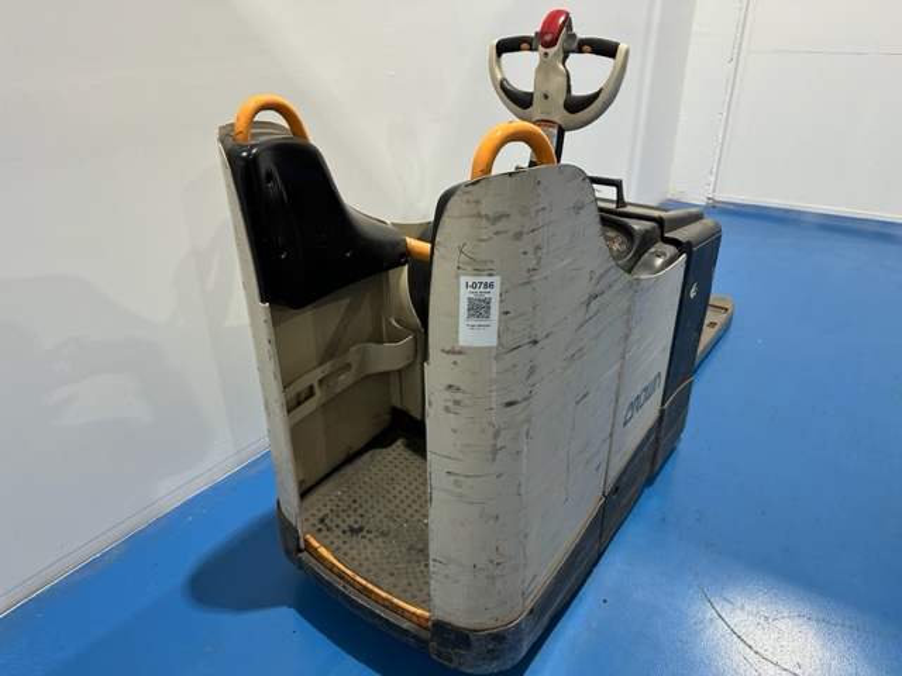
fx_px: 625
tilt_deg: -28.3
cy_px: 338
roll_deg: +0.7
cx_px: 451
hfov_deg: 71.6
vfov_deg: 56.8
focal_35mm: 24
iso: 200
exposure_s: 1/50
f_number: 1.78
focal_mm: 6.86
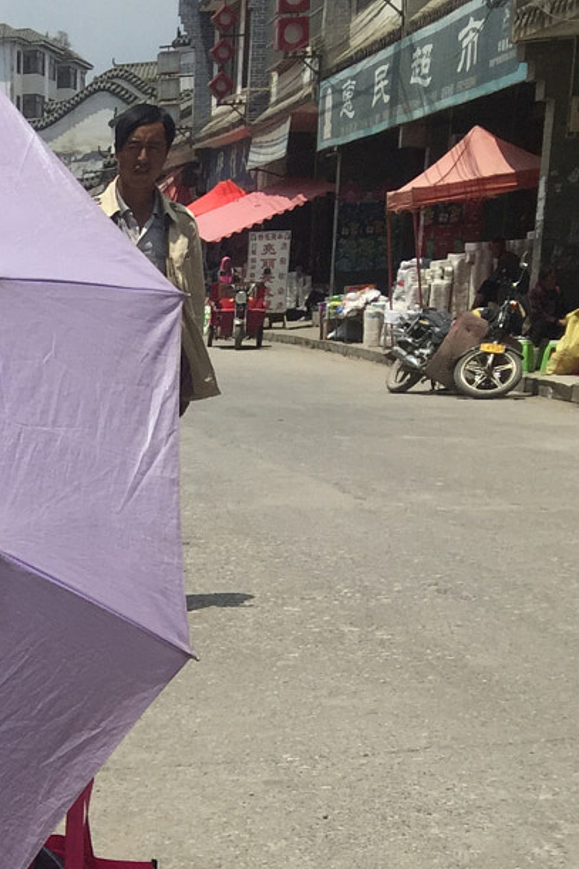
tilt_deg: -20.0
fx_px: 1907
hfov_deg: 16.0
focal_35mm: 79
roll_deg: +1.9
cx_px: -249
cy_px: 1027
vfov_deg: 23.6
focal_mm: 4.15
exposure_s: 1/3968
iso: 32
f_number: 2.2
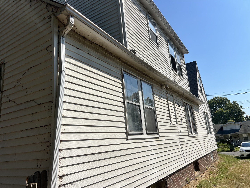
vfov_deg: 53.1
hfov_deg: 67.3
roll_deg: +4.0
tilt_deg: +16.2
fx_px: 188
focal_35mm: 26
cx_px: 125
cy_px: 94
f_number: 1.5
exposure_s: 1/8696
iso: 50
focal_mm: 5.7
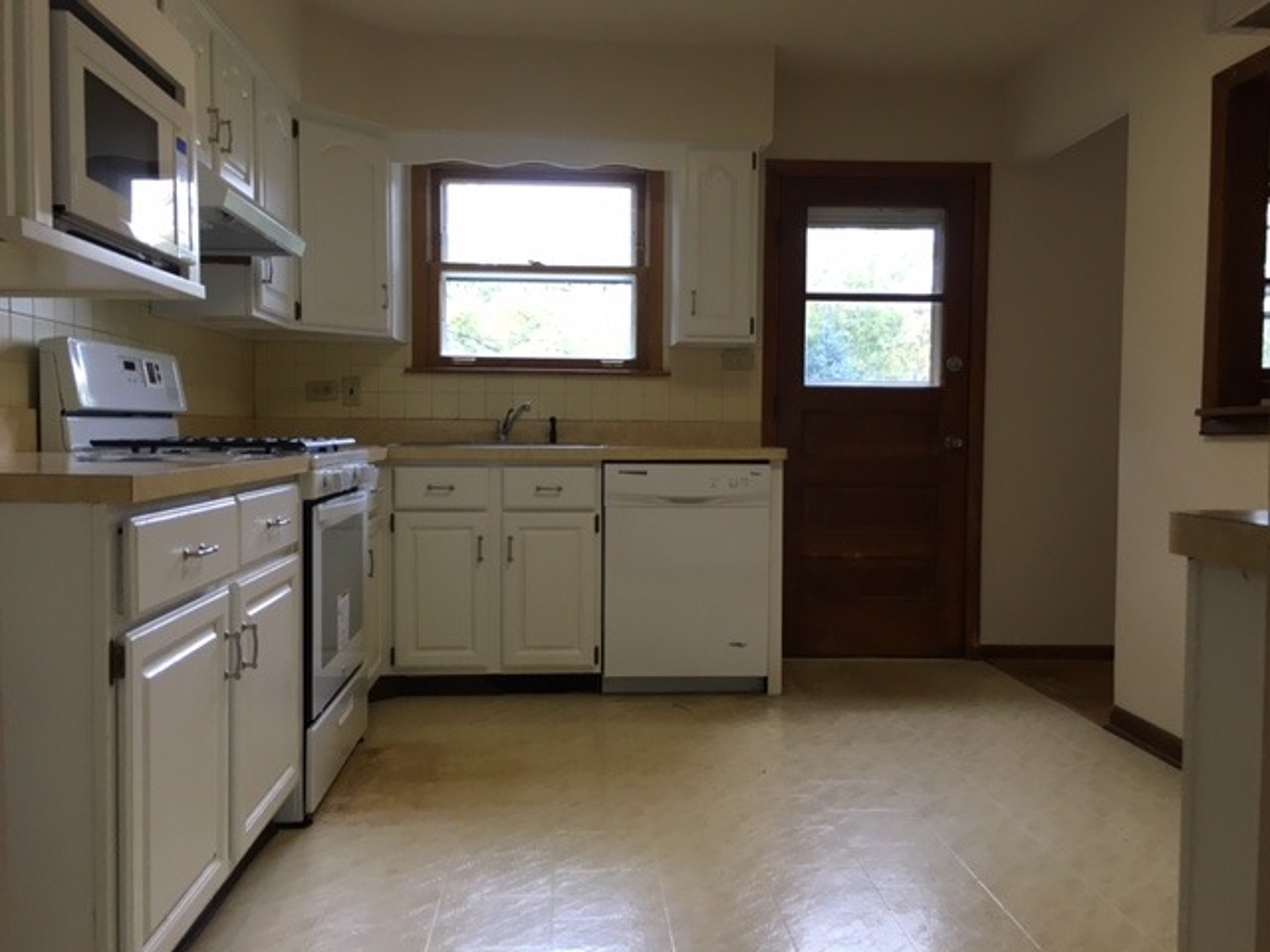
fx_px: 1064
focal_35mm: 29
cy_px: 476
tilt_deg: -2.5
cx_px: 635
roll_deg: +0.5
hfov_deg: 61.7
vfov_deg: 48.2
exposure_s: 1/30
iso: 32
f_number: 2.2
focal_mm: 4.15
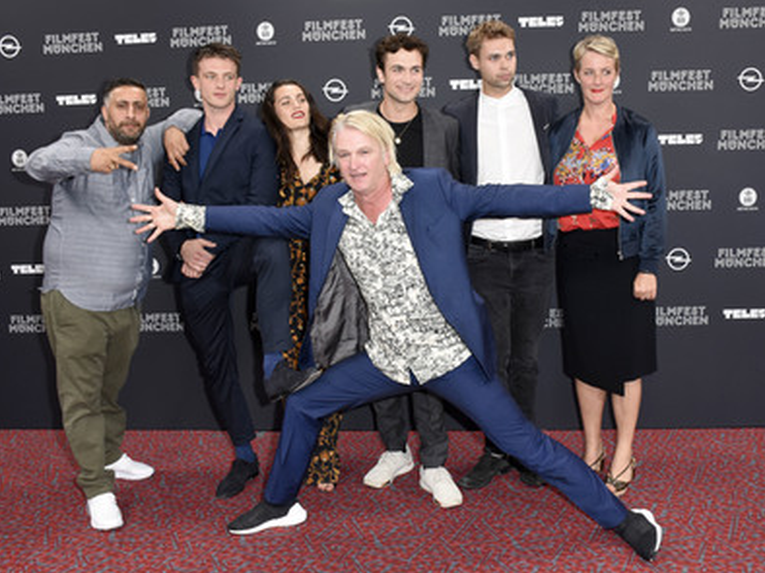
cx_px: 385
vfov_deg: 42.9
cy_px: 289
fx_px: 729
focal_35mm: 33
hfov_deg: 55.4
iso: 800
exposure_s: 1/160
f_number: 6.3
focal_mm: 20
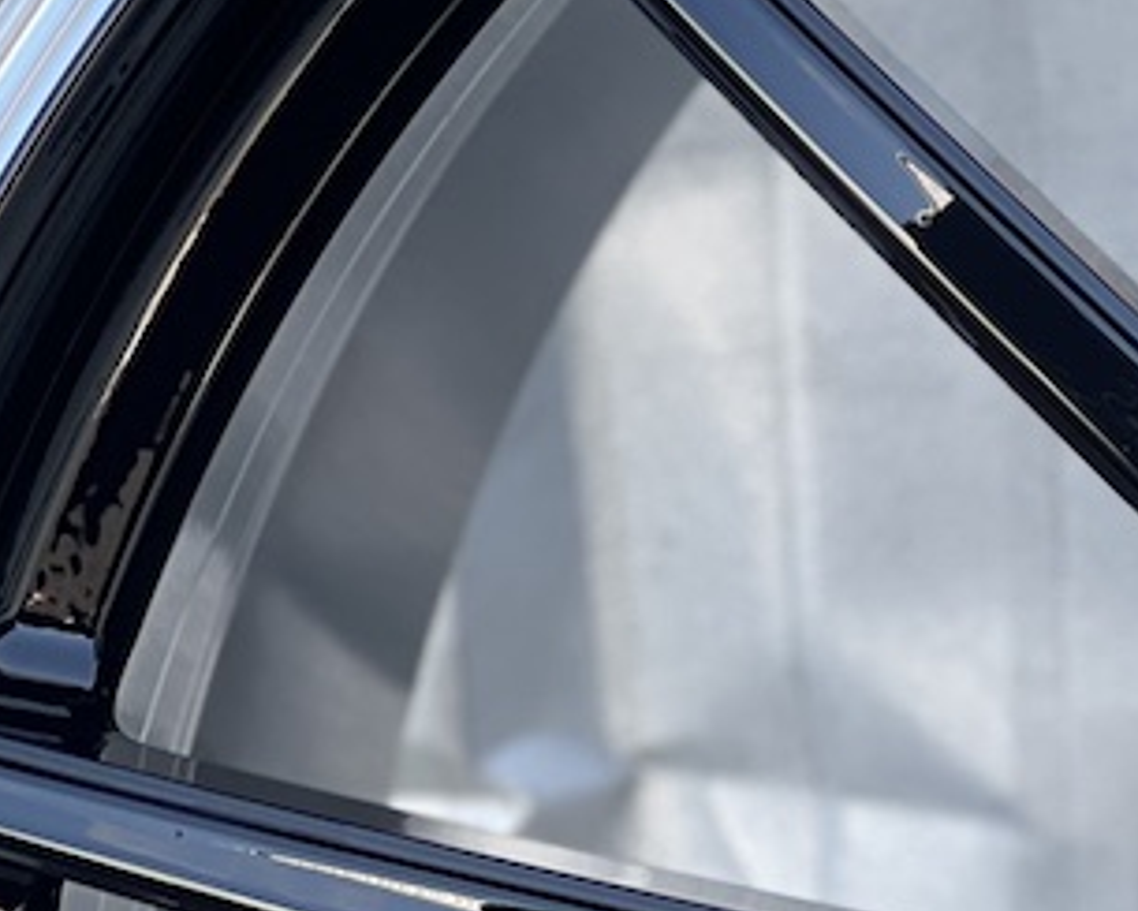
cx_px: 1862
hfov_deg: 8.9
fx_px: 7073
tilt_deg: -24.8
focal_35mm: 210
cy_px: 149
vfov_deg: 7.4
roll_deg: +0.7
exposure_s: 1/121
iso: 32
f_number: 2.2
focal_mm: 7.5
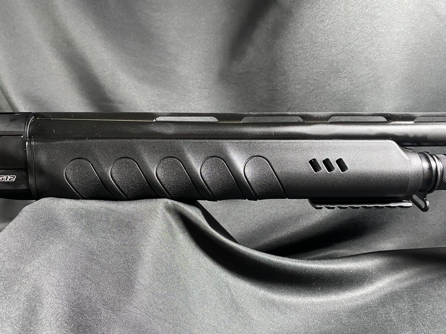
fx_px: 335
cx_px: 223
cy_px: 167
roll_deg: +0.2
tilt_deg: -7.0
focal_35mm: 26
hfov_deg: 67.3
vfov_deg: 53.1
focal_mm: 4.25
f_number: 1.8
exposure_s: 1/40
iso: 500
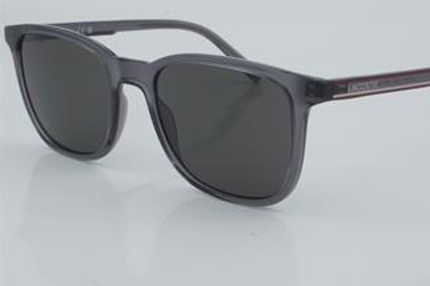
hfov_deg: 24.3
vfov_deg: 16.3
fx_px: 998
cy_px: 113
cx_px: 265
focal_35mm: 84
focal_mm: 45
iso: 100
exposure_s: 1/4
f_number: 29
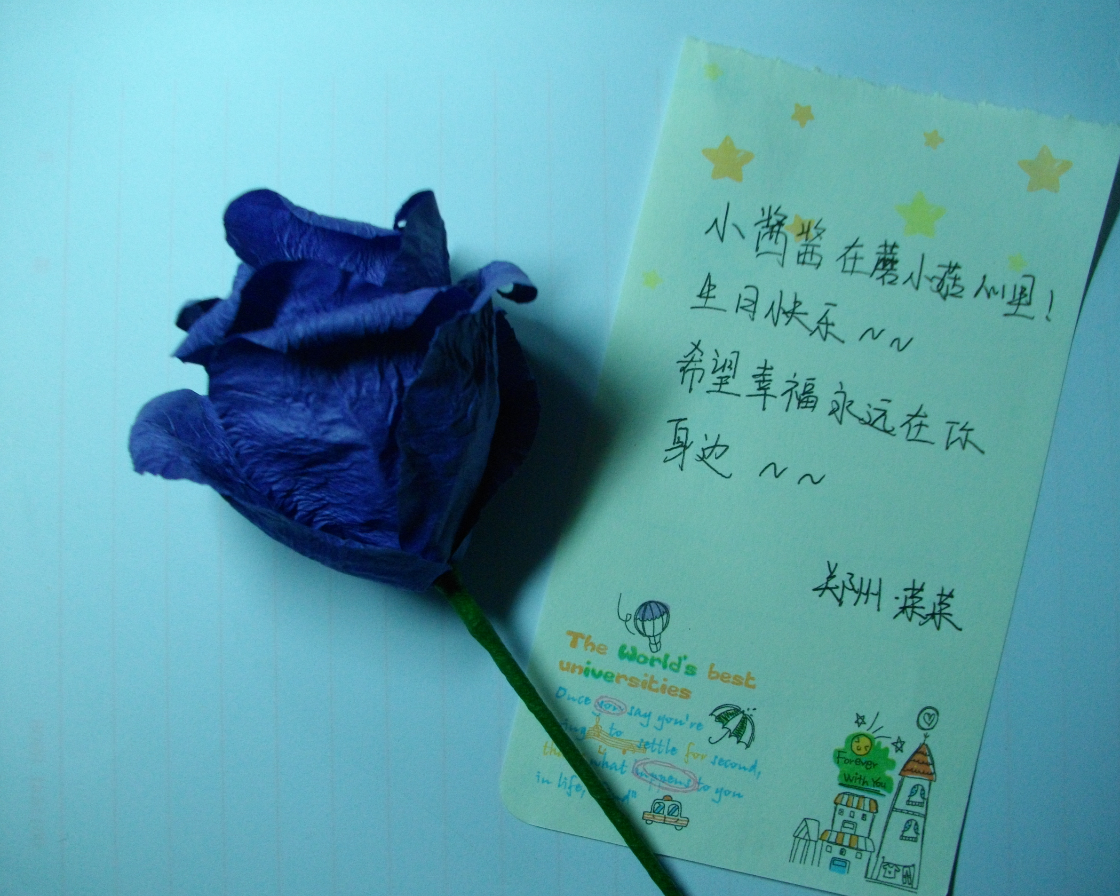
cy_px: 455
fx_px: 1127
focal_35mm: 34
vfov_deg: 43.4
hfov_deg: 52.8
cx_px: 606
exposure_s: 1/80
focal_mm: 5.7
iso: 200
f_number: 2.9
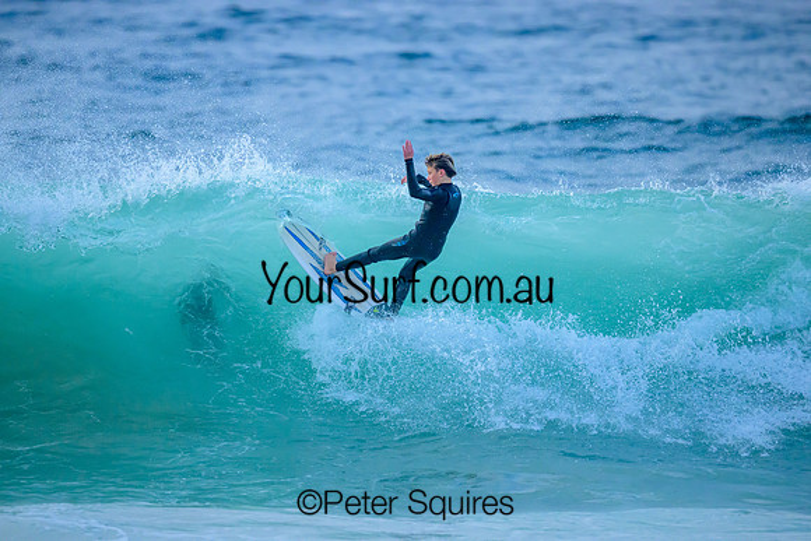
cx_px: 406
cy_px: 270
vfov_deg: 1.7
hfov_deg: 2.6
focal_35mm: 800
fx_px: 18026
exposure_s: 1/2000
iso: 3200
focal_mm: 800
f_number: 6.3
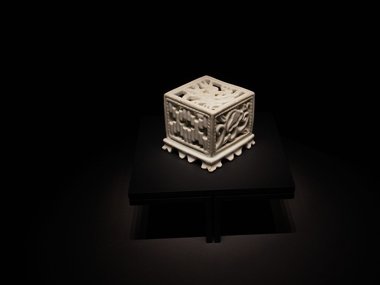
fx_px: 285
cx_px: 209
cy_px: 142
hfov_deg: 67.1
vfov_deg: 53.1
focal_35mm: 26
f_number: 4
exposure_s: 1/80
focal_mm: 24
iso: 3200
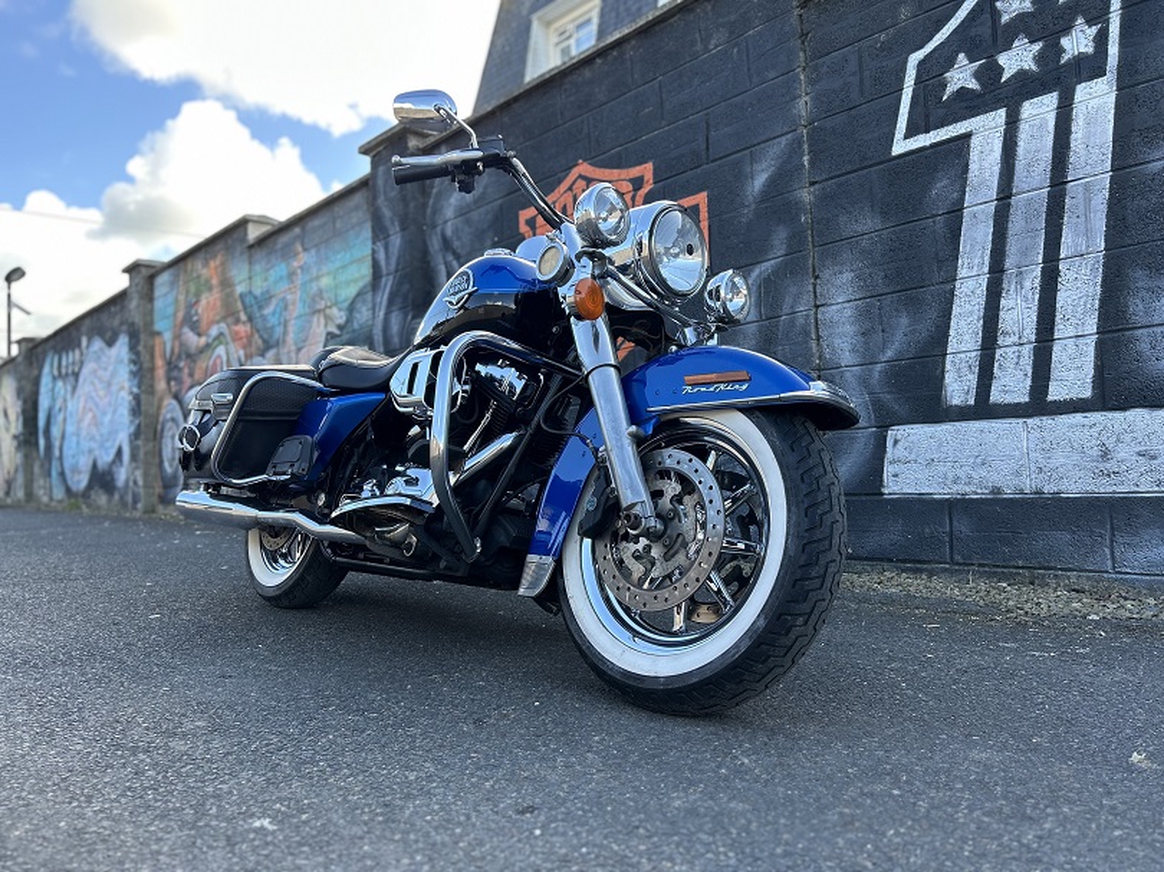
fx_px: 874
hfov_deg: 67.3
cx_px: 582
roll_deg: +2.6
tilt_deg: +2.8
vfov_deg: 53.0
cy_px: 436
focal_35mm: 26
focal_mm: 5.7
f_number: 1.5
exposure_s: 1/383
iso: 50
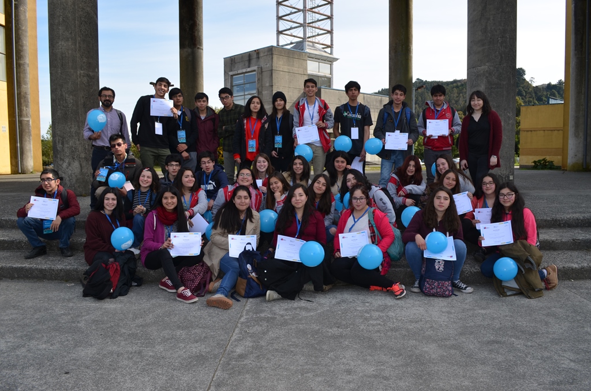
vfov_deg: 47.7
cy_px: 196
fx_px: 442
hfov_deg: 67.5
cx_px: 296
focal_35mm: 27
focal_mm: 18
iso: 100
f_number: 7.1
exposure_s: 1/200
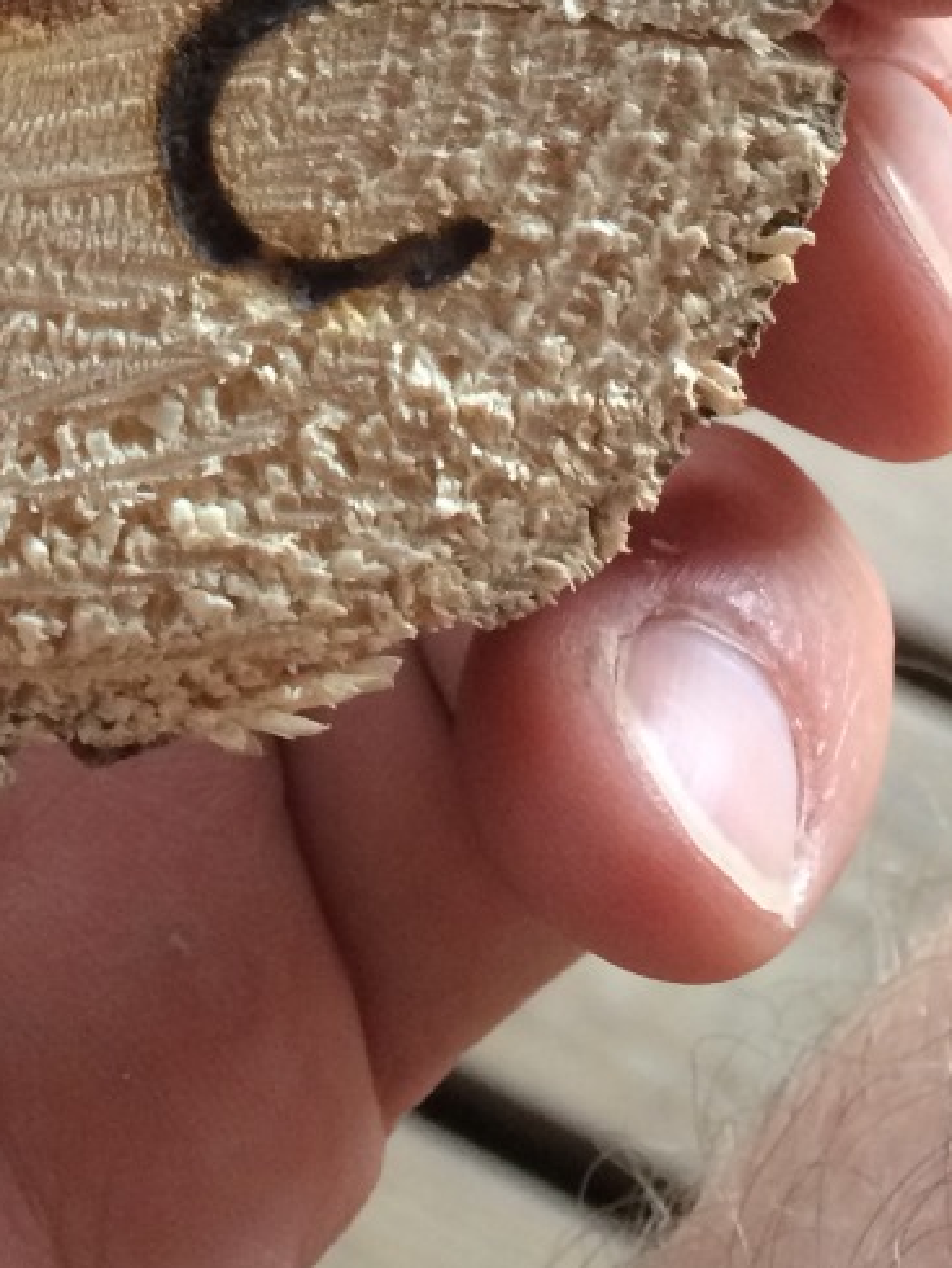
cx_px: 109
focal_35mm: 81
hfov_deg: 18.0
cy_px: -263
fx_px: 2969
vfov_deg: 22.2
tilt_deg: -57.1
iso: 160
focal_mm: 4.15
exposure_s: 1/30
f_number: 2.2
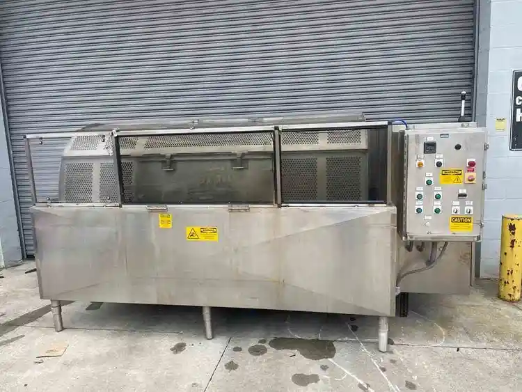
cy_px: 196
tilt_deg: -9.2
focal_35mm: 26
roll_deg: +2.4
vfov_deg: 53.1
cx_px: 261
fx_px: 392
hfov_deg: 67.3
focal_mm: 4.2
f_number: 1.6
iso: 32
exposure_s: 1/725
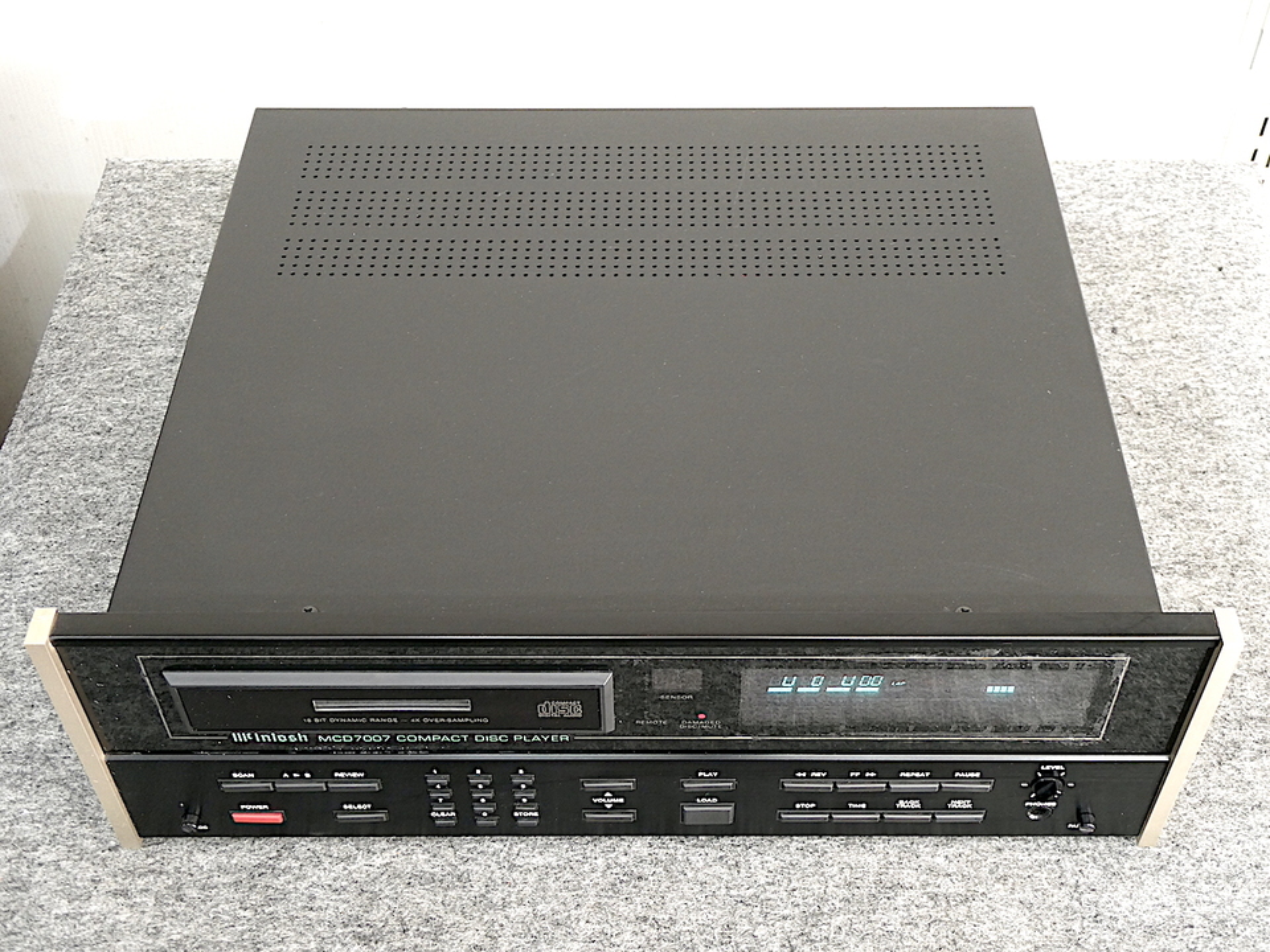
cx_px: 635
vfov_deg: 32.9
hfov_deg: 42.9
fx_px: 1614
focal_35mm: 44
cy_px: 476
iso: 200
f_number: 3.9
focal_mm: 7.8
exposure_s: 1/10
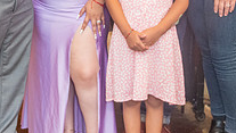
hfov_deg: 19.4
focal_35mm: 109
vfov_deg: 10.8
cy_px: -53
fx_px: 683
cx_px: 38
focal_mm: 32
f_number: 2.8
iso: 1250
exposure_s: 1/125
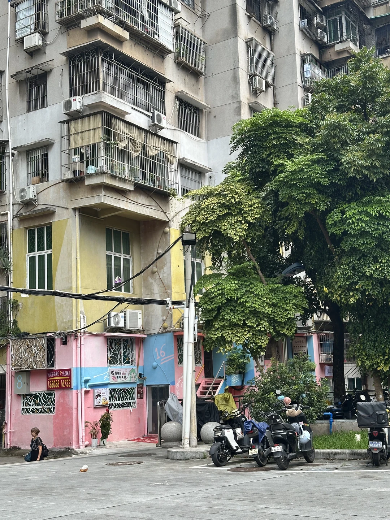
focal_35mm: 48
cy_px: 260
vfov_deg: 39.7
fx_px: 721
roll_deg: +1.4
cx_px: 195
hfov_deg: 30.3
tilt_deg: +9.2
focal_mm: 6.86
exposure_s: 1/1272
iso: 64
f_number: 1.78
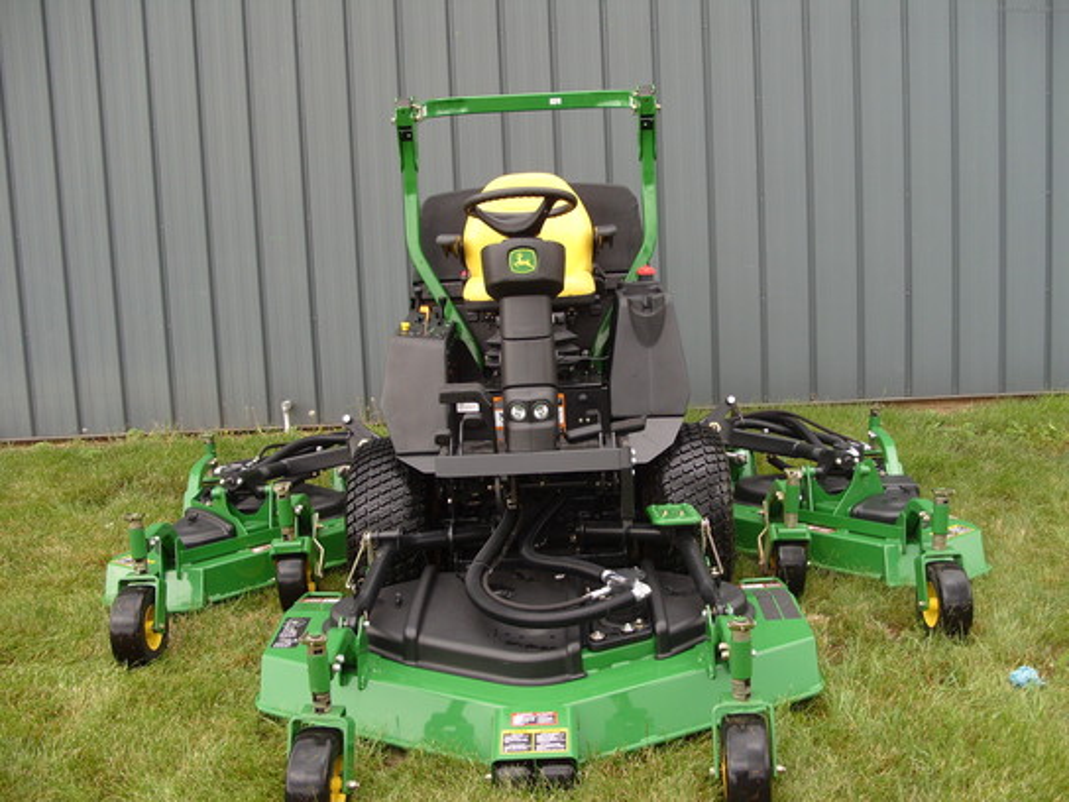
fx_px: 1081
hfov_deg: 52.6
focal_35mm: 35
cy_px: 401
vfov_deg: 40.7
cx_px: 534
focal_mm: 7.8
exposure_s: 1/90
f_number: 2.8
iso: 80
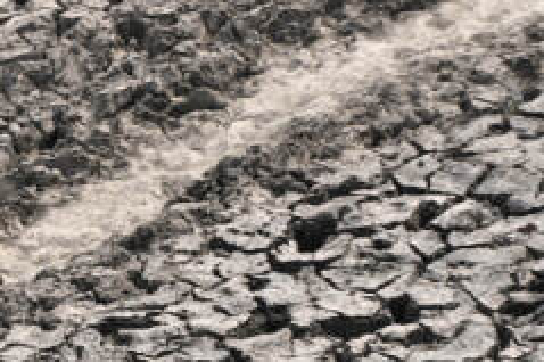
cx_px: -492
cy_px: 686
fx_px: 12050
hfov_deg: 2.6
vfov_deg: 1.7
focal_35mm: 798
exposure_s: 1/640
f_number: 5.6
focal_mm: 186
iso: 100
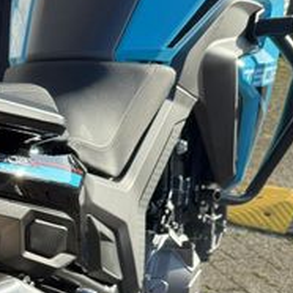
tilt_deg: -29.6
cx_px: -145
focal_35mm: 73
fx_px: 699
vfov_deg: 22.1
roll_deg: +2.0
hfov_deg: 20.4
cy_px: 339
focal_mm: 6.76
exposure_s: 1/1653
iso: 80
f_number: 1.78
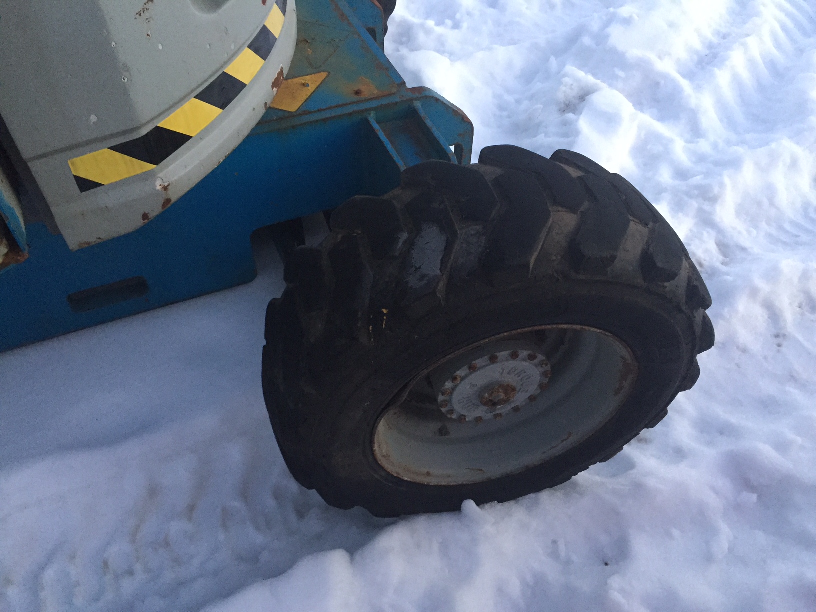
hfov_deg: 61.7
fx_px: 684
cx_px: 408
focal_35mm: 29
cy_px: 306
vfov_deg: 48.2
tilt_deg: -47.1
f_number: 2.2
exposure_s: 1/33
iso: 320
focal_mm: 4.15
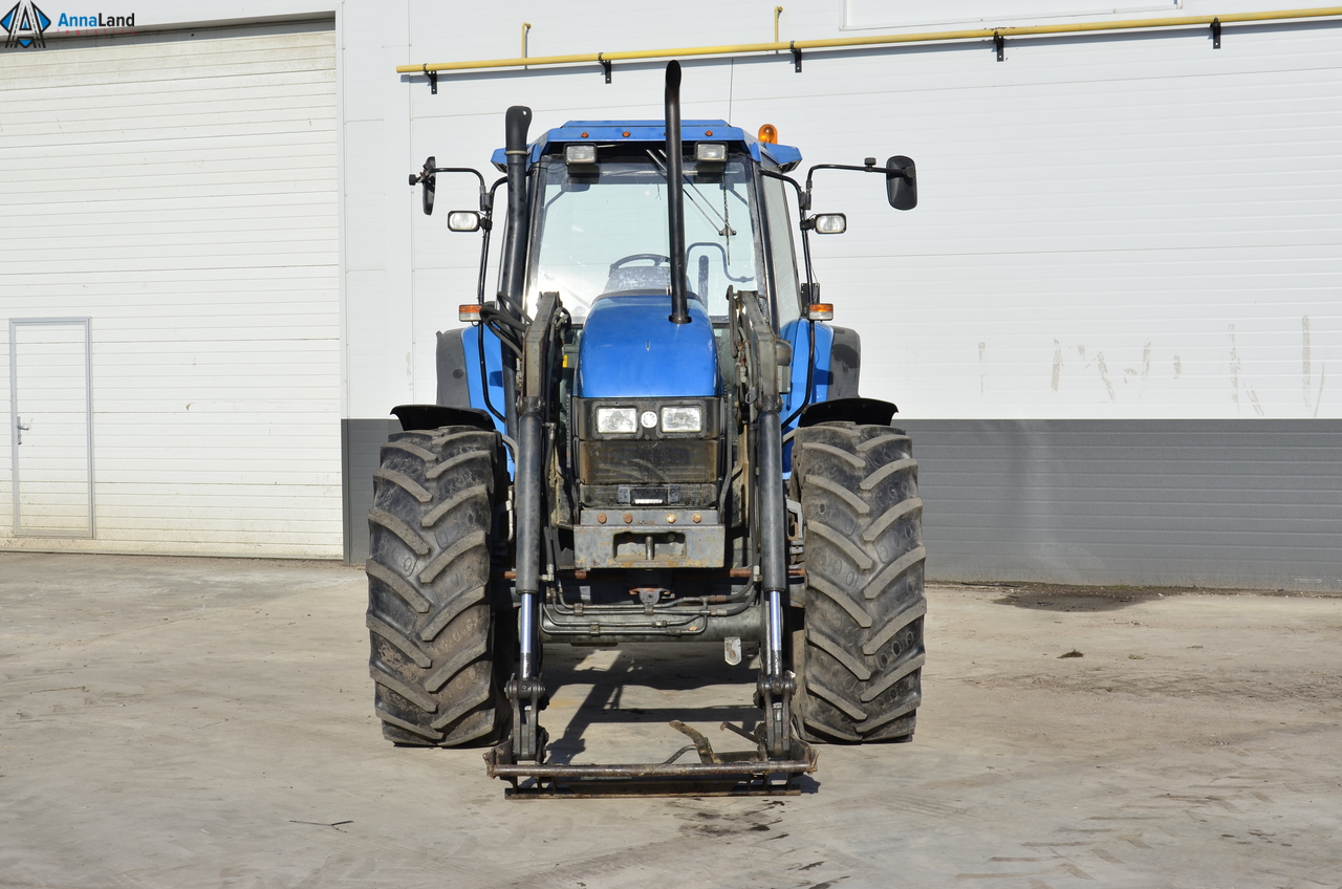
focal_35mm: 48
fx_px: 1786
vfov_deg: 28.0
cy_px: 444
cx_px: 671
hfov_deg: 41.2
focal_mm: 32
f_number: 10
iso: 125
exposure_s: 1/400
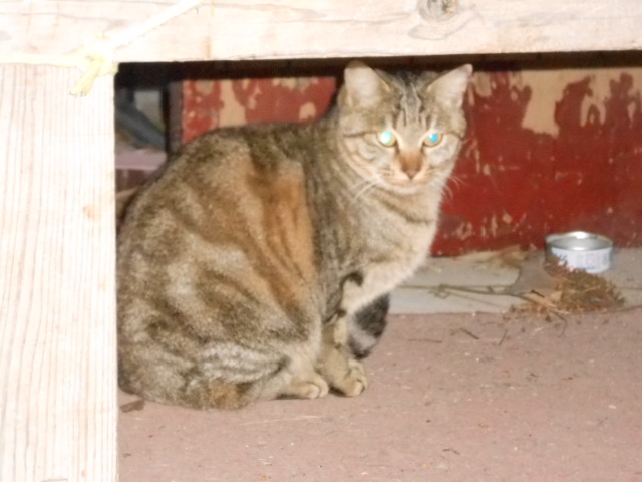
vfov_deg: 12.5
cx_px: 321
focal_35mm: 119
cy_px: 241
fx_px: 2207
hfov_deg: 16.6
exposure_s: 1/60
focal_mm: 21.2
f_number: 5.5
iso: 1250
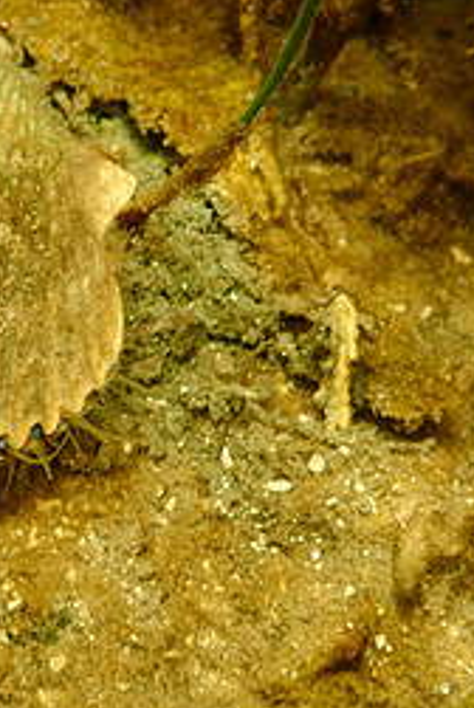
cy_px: 315
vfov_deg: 33.3
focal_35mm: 60
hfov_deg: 22.2
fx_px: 1182
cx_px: 65
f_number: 2.8
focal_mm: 4.5
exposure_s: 1/125
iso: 100
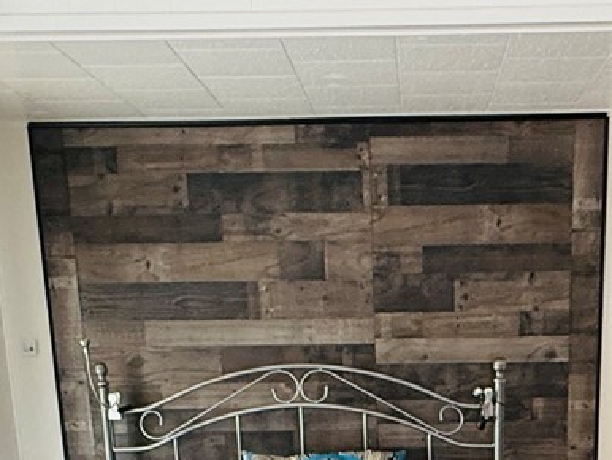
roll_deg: +0.8
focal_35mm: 58
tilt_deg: -15.5
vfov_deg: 22.1
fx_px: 1026
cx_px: 428
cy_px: 633
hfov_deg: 32.8
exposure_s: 1/99
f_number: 2.2
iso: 320
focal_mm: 2.22
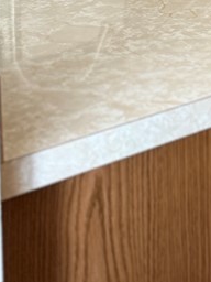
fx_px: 780
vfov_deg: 18.2
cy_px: -142
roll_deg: -2.3
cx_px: 419
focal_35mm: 96
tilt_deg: -6.4
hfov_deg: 13.3
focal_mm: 6.76
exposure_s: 1/60
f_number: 1.78
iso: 200
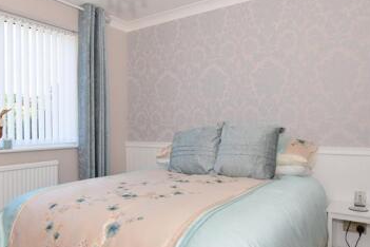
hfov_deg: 64.9
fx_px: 288
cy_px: 130
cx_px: 148
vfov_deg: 46.4
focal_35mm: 28
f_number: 7.1
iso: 400
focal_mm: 10
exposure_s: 1/125
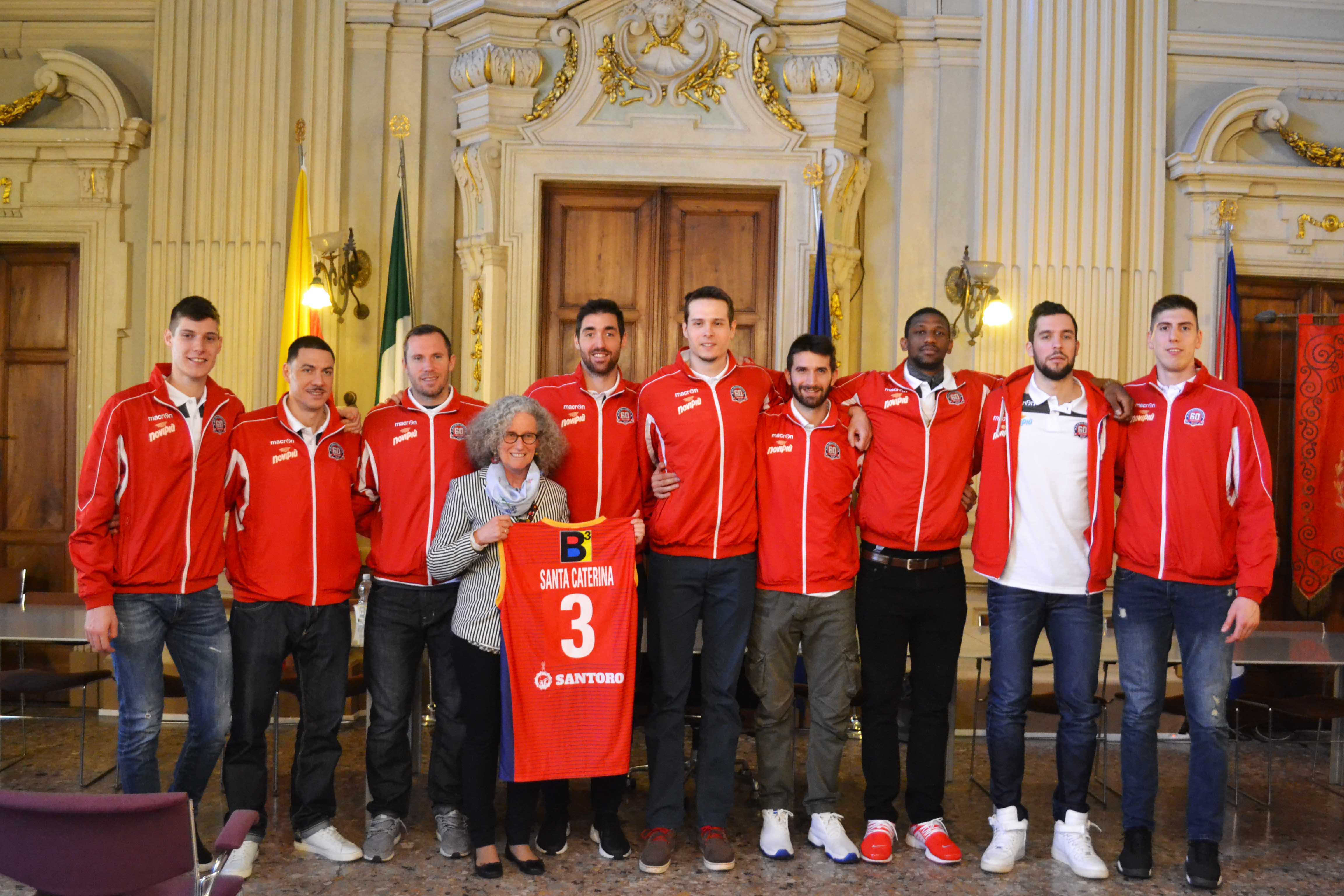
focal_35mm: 33
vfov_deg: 40.0
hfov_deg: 57.2
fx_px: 1232
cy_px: 448
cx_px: 672
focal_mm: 22
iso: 3200
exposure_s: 1/40
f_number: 3.8
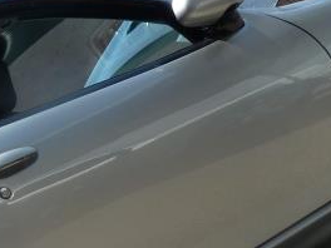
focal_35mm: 97
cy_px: 368
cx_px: -97
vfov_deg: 14.3
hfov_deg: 18.8
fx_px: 928
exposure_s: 1/400
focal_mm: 4.1
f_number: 4
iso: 80
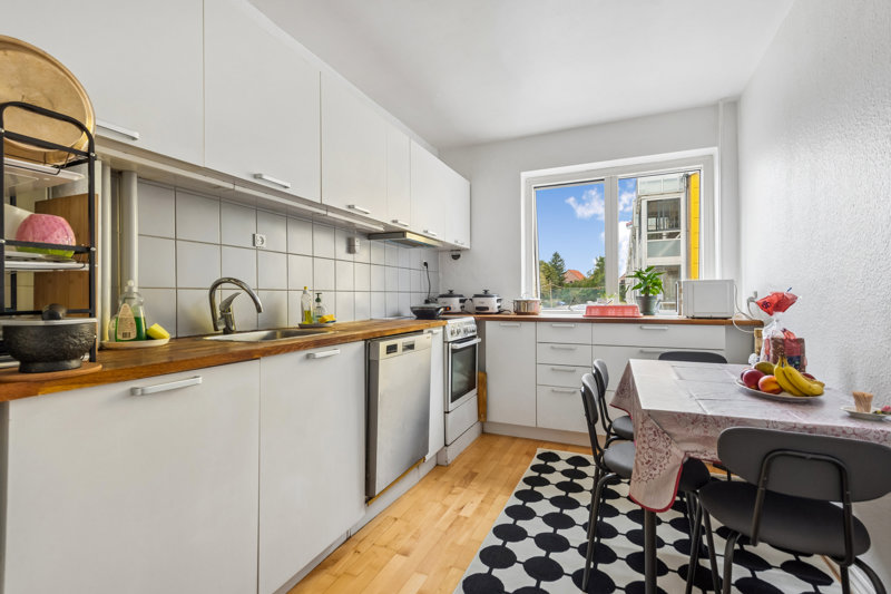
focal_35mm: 16
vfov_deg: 73.7
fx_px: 396
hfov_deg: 96.7
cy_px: 297
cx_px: 446
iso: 200
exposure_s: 1/6
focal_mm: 16
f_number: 10
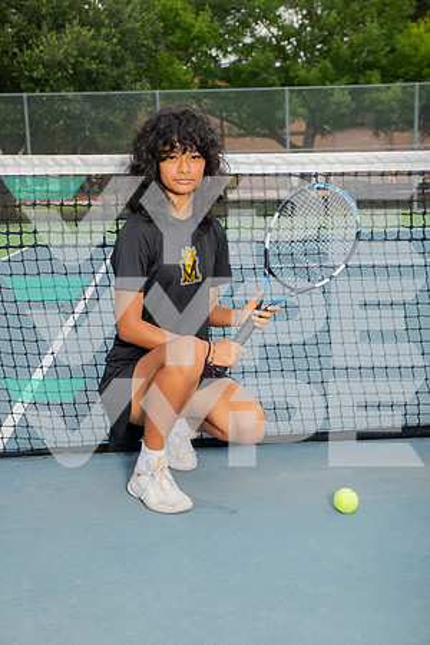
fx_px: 896
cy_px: 322
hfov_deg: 27.0
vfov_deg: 39.6
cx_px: 215
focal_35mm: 50
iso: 100
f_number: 6.3
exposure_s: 1/250
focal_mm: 50
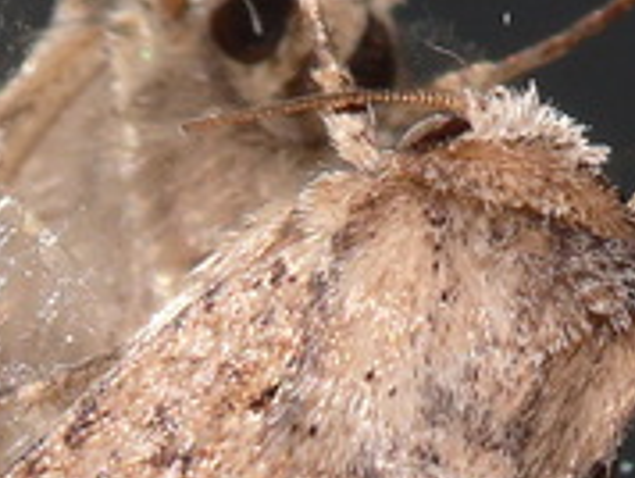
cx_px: 359
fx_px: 24853
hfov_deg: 1.5
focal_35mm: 1353
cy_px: 496
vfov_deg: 1.1
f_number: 11
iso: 100
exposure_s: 1/640
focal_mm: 59.7
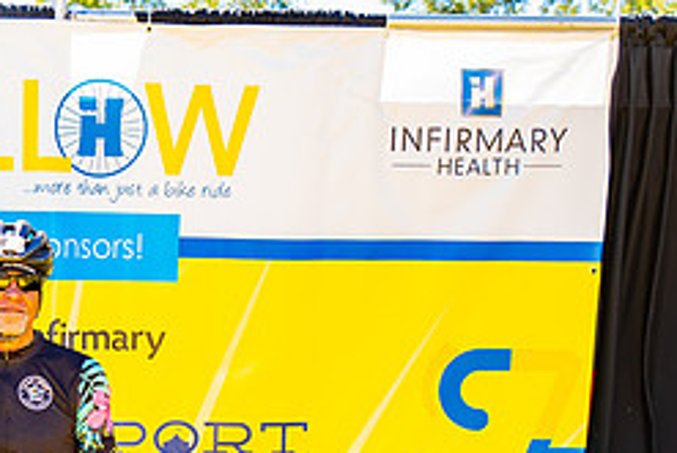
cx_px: 64
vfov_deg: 13.6
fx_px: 1844
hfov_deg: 20.4
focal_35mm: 98
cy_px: 550
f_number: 2.8
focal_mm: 36
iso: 100
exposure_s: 1/200
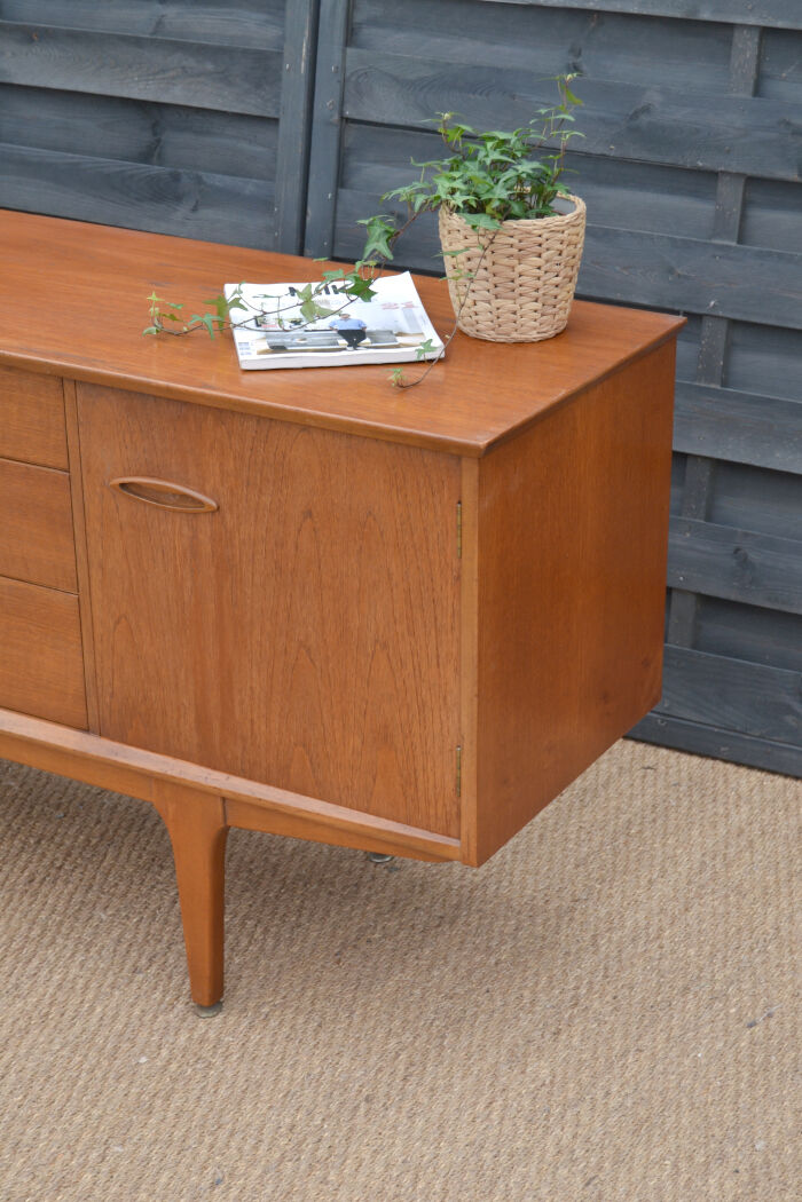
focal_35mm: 68
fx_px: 2255
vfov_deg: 29.9
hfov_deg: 20.2
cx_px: 401
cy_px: 601
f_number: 5.6
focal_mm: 45
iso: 180
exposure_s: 1/125
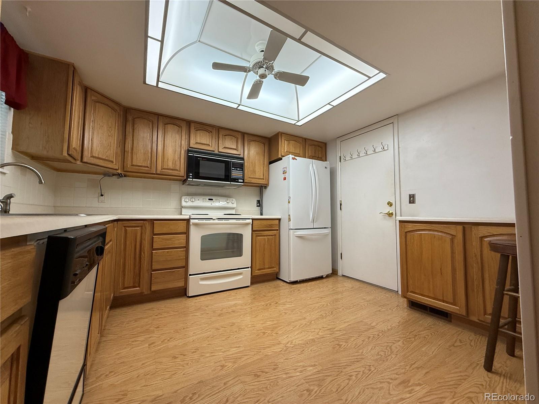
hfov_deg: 102.1
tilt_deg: +3.6
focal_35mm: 14
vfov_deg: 85.7
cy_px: 202
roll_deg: -1.0
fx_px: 218
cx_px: 270
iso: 200
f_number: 2.2
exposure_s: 1/120
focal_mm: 2.22
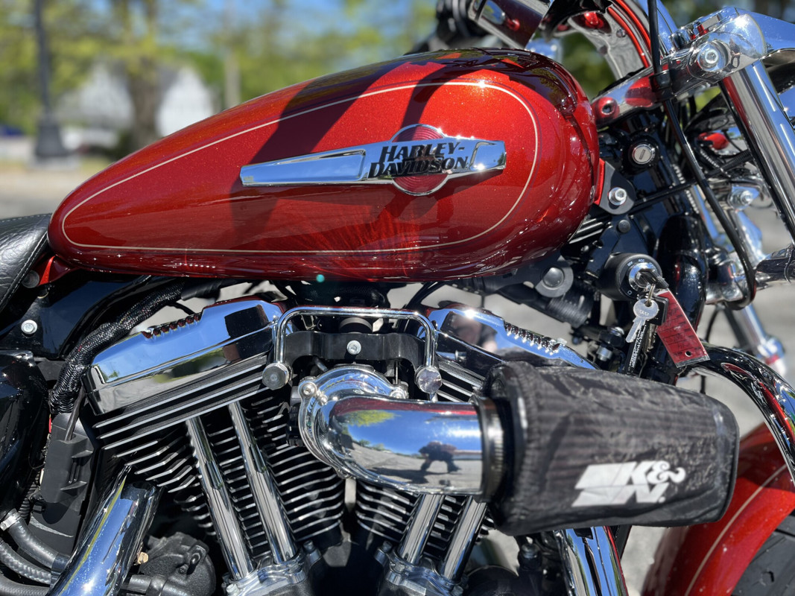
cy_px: 298
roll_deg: -3.4
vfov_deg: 53.1
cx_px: 398
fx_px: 597
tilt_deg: -22.6
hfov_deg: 67.3
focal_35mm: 26
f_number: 1.6
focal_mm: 5.1
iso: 50
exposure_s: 1/1199
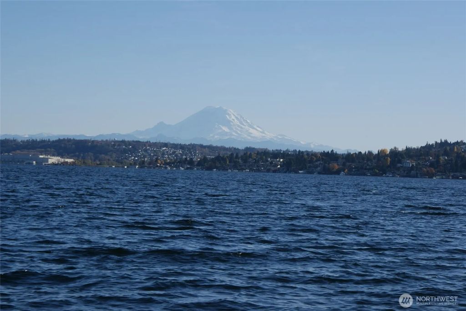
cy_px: 156
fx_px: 1360
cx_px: 233
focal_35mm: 105
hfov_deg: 19.4
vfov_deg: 13.1
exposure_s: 1/160
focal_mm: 70
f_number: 11
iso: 100
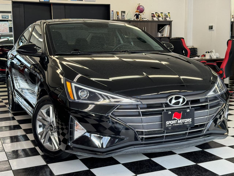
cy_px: 88
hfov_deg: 38.2
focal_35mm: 50
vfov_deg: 29.1
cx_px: 117
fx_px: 338
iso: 80
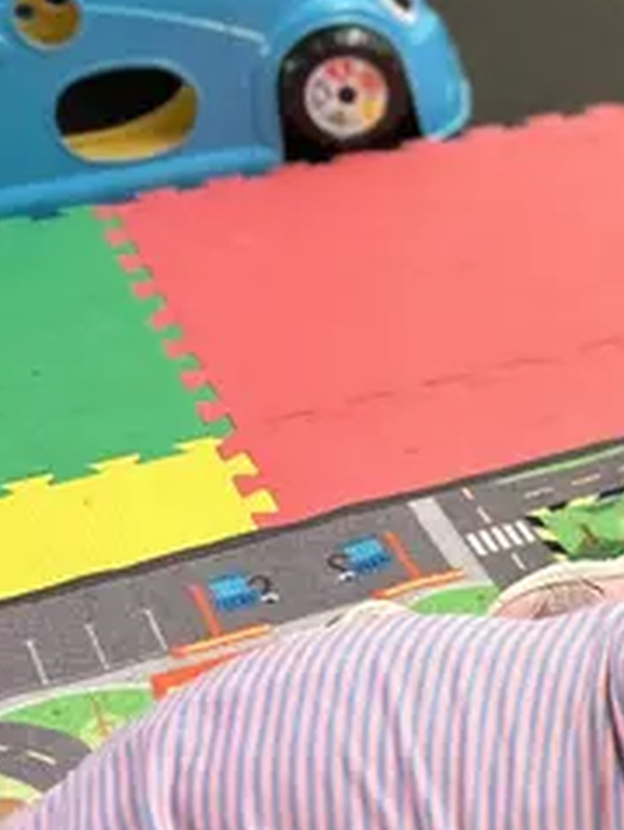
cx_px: 1088
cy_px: 654
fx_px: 2231
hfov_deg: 14.2
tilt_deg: -35.6
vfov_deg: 20.8
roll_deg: -0.8
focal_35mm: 93
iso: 160
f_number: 1.5
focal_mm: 5.7
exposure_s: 1/60
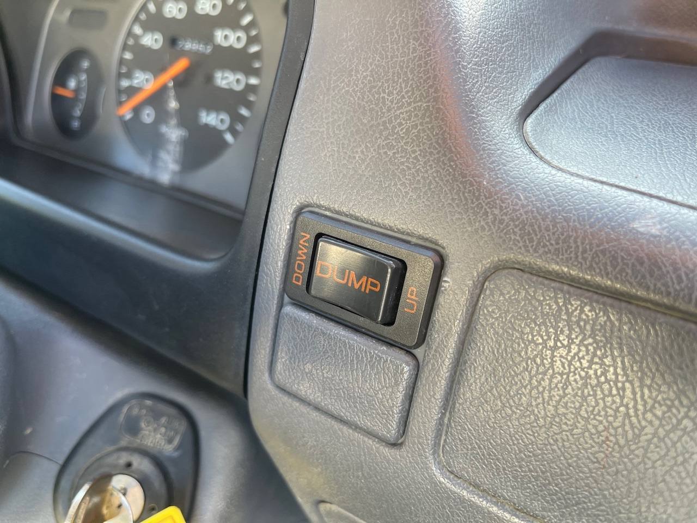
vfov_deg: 54.9
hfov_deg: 69.4
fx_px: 503
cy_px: 262
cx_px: 348
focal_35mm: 25
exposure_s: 1/121
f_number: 1.6
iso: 64
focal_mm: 5.1
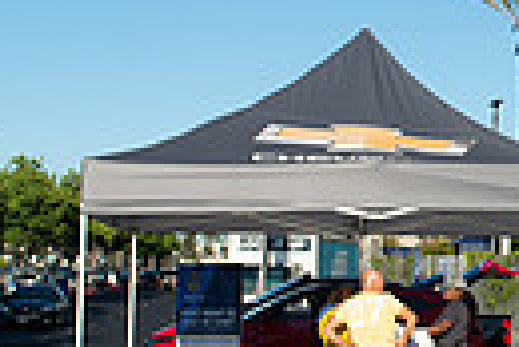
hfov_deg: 18.4
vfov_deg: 12.8
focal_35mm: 107
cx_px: 555
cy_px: 126
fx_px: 1544
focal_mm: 24
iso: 200
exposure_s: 1/2500
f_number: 4
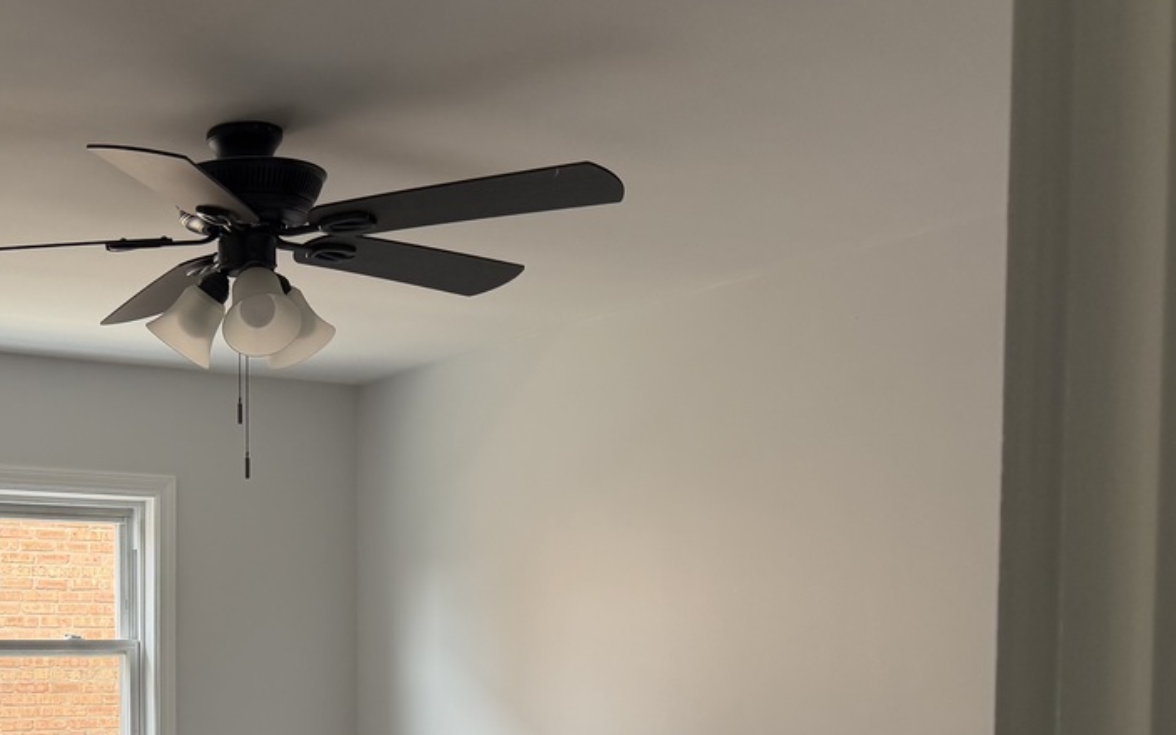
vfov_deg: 23.5
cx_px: 150
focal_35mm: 52
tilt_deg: -3.1
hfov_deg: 36.8
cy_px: 787
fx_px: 1667
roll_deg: +1.5
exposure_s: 1/212
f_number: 1.78
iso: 160
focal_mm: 6.76
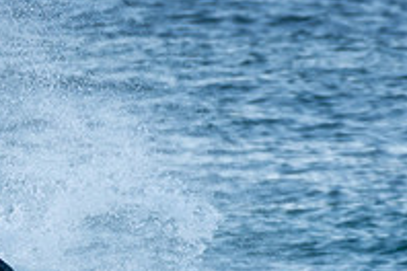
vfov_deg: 0.6
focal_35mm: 2197
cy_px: 321
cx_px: 72
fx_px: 24836
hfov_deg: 0.9
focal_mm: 500
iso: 220
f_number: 5.6
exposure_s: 1/250
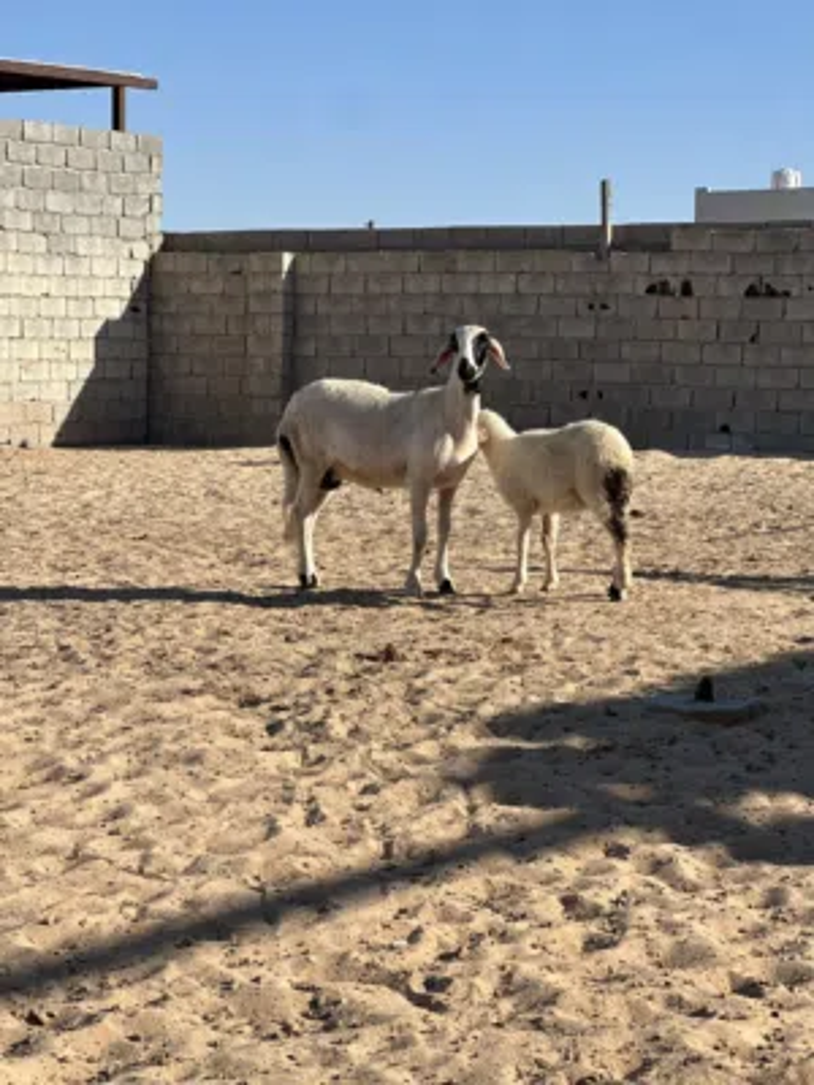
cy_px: 542
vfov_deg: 25.3
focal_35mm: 77
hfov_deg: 19.1
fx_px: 2414
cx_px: 407
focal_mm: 9
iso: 32
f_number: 2.8
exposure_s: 1/791
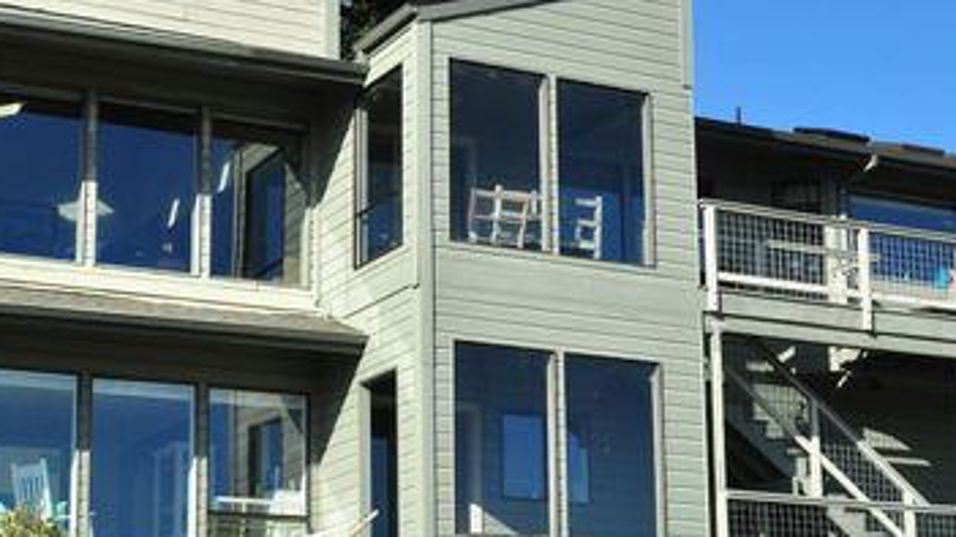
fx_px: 2179
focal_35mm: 86
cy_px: 367
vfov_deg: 14.0
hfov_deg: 24.7
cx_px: 409
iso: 800
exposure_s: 1/640
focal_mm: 32
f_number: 14
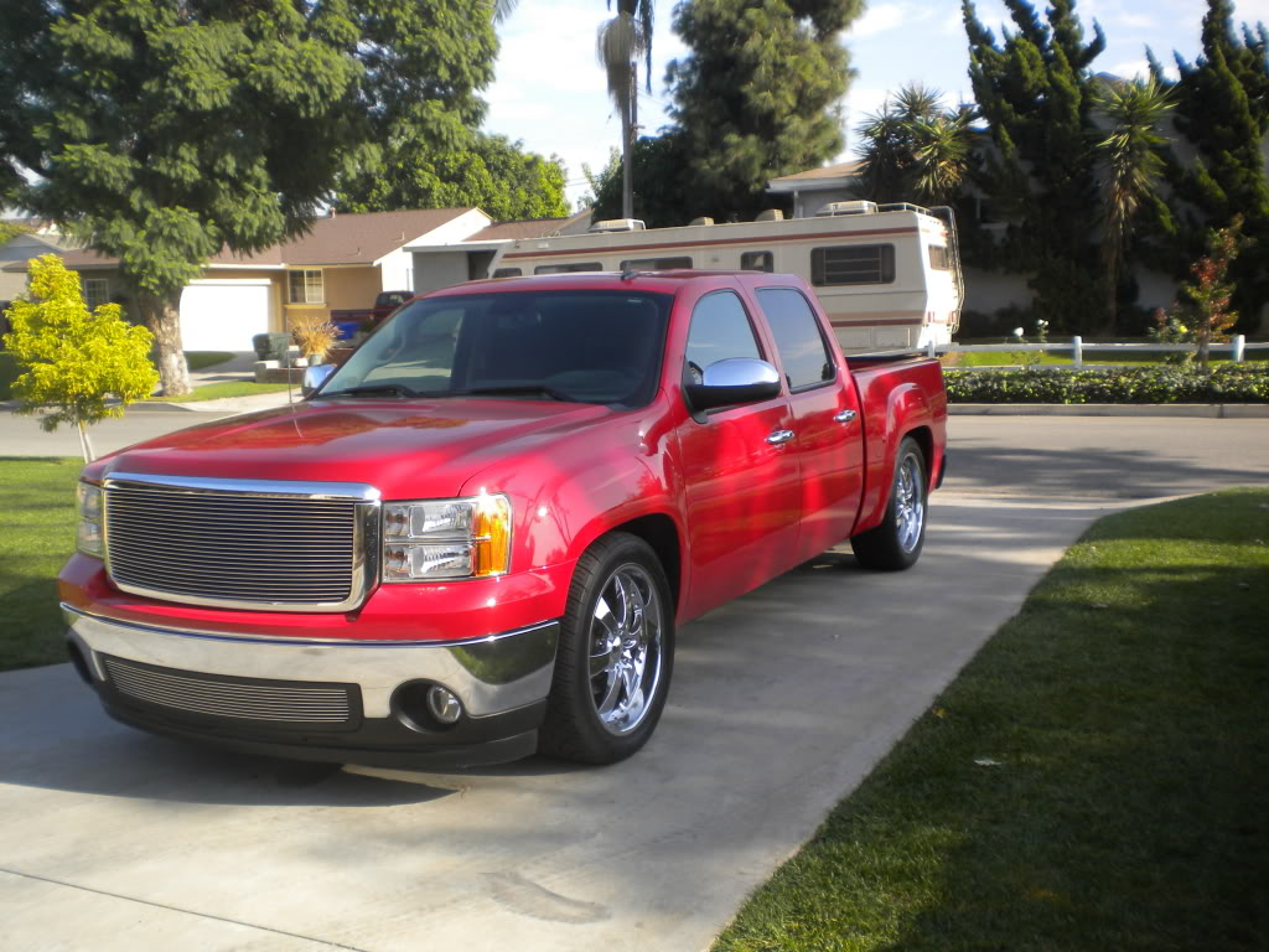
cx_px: 634
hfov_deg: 52.6
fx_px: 1283
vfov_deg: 40.7
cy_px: 476
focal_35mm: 35
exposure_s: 1/242
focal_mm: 6.3
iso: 80
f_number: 4.6
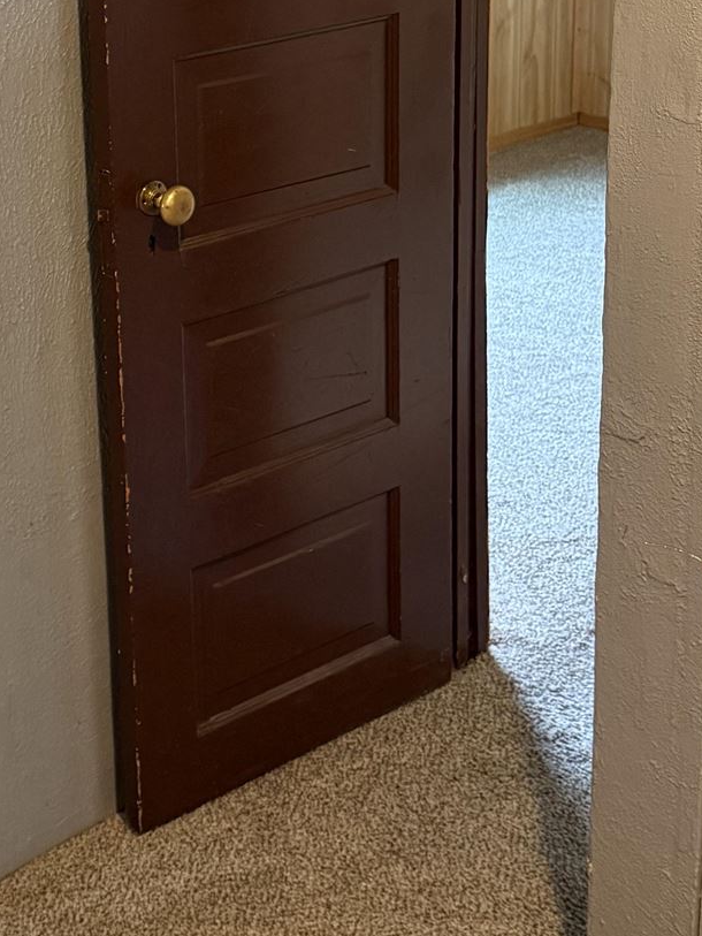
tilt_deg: -13.7
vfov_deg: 28.0
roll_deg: +1.8
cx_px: 107
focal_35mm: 68
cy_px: 189
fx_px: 1838
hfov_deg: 21.3
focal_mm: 6.76
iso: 500
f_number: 1.78
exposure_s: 1/60
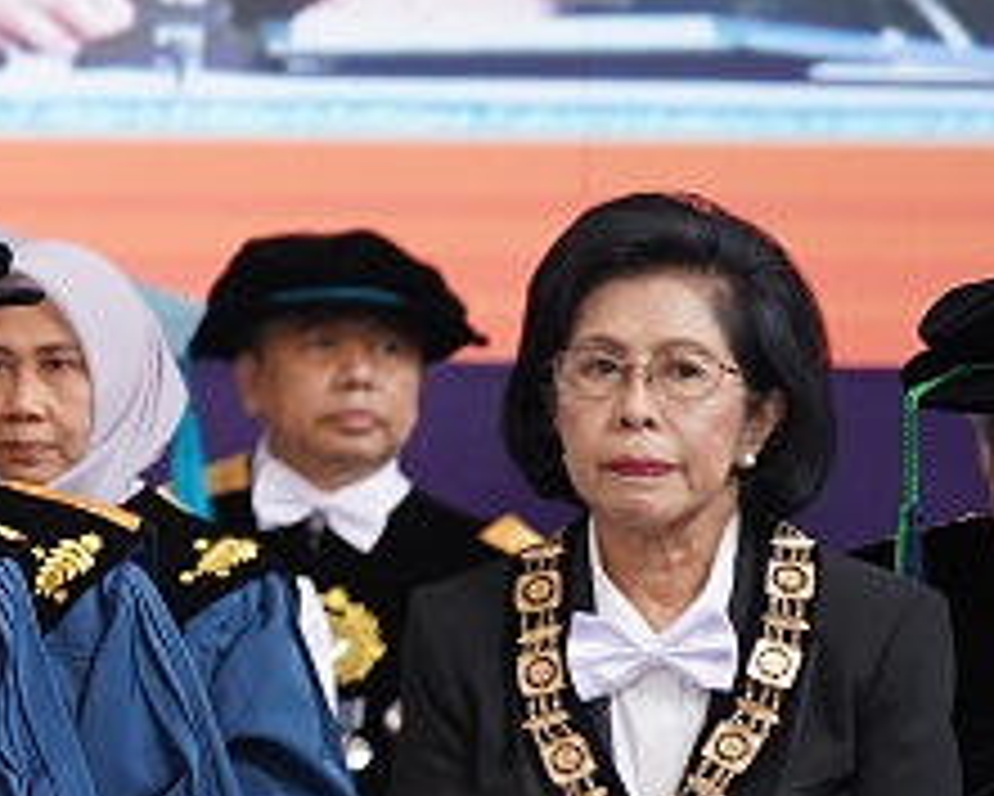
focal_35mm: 837
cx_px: -990
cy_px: -13
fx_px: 24634
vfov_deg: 1.9
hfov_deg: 2.3
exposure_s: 1/125
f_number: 3.5
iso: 1250
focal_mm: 200
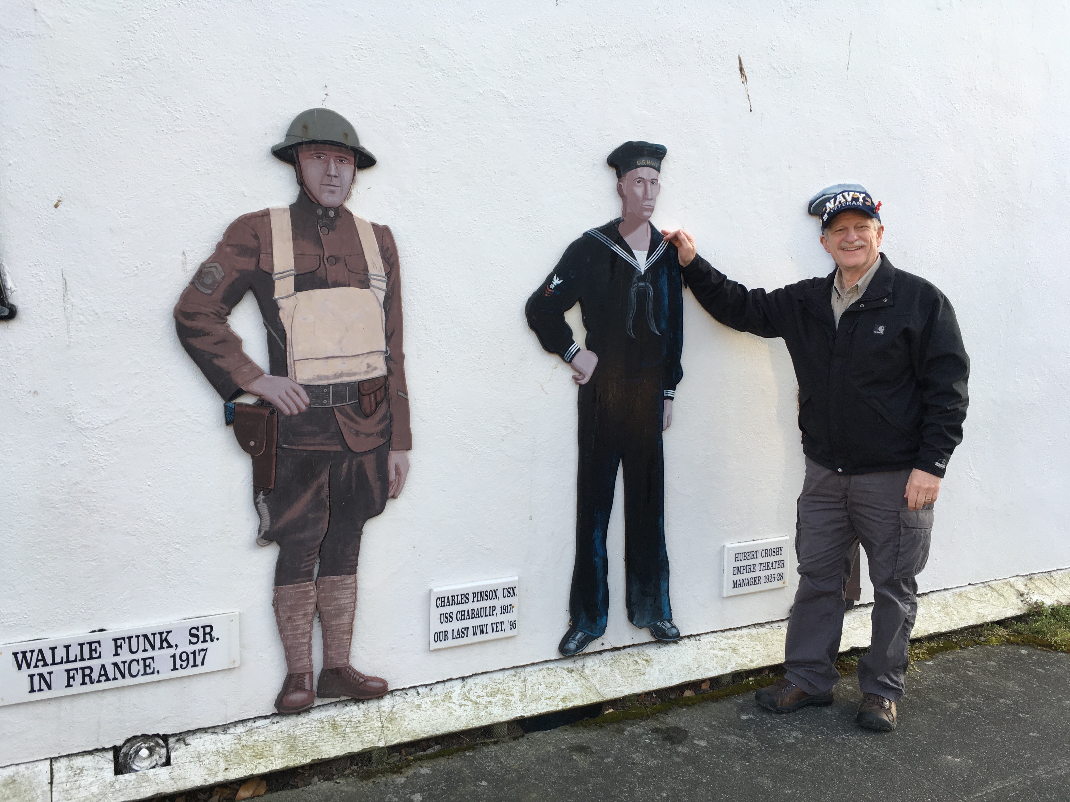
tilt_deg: -6.3
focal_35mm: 29
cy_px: 401
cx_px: 535
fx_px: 896
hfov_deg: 61.7
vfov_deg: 48.2
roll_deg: -0.9
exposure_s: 1/120
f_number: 2.2
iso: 32
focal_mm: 4.15
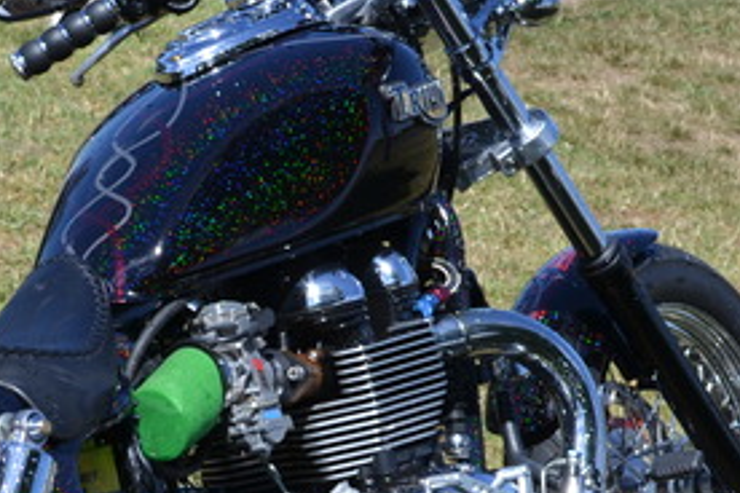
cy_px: 553
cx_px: 231
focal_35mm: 139
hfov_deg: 14.7
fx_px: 2857
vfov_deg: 9.8
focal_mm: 32
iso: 100
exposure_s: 1/250
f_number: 8
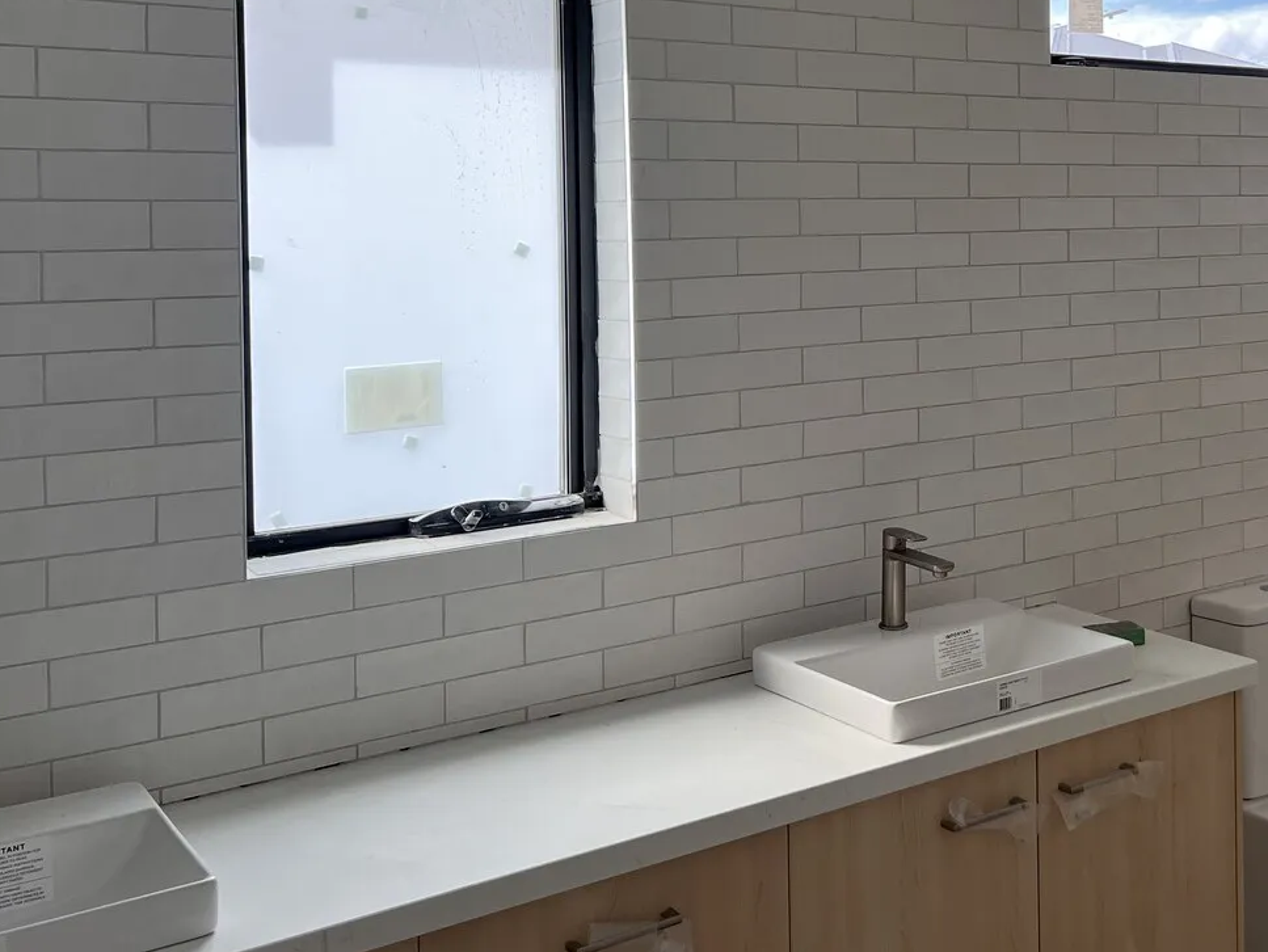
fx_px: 1576
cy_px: 250
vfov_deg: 33.0
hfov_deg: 42.5
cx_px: 953
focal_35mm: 43
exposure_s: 1/614
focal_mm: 5.7
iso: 50
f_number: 1.5
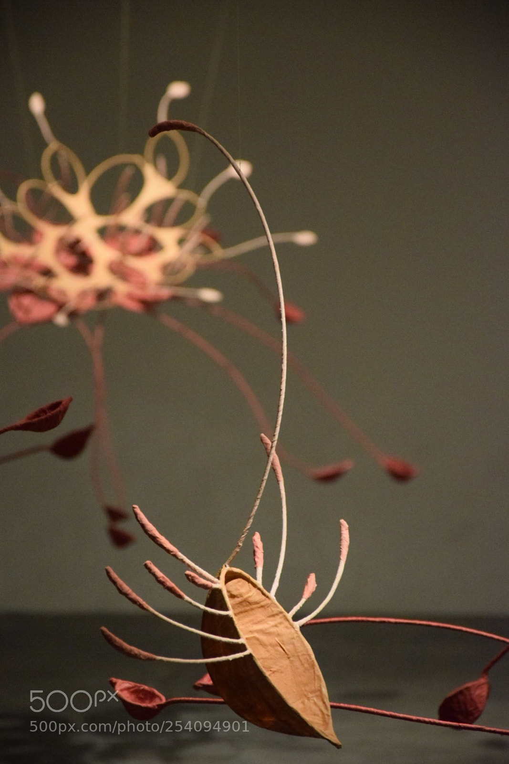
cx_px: 254
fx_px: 3689
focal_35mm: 174
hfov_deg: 7.9
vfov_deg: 11.8
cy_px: 382
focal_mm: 116
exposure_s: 1/40
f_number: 5.6
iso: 6400
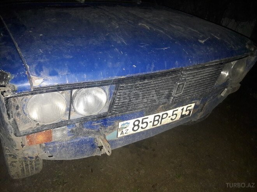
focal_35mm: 28
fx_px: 208
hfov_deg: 63.4
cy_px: 96
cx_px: 128
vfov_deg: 49.7
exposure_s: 1/25
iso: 200
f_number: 1.9
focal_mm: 3.7
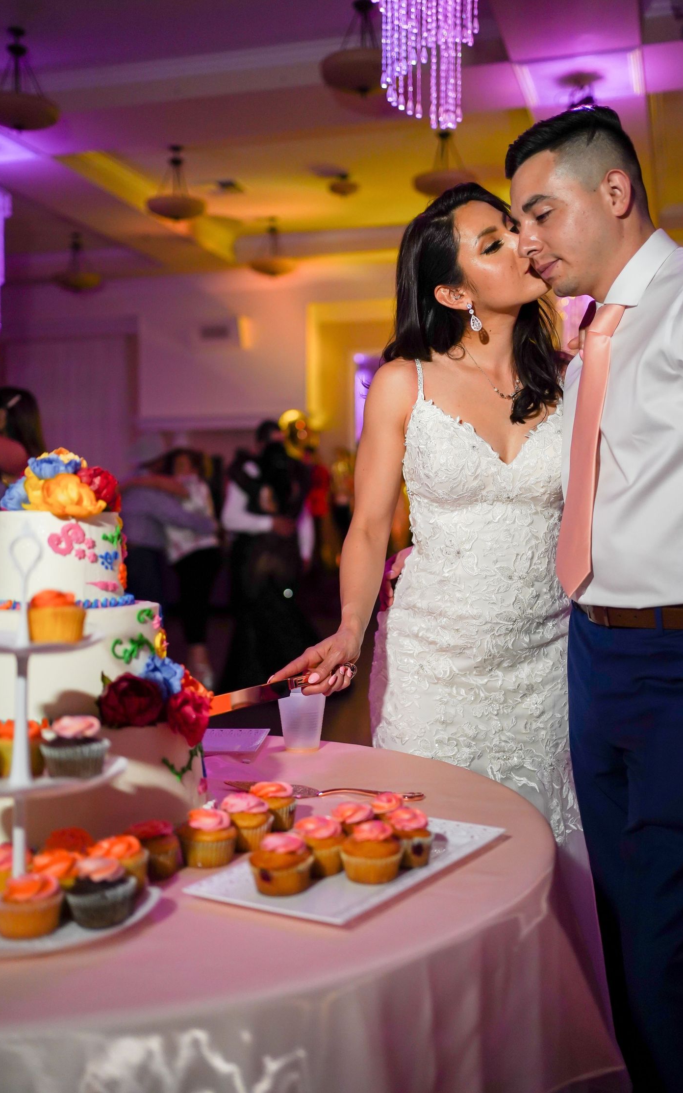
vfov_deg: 54.0
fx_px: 1072
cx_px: 355
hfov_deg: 35.3
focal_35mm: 36
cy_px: 543
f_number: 1.8
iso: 1250
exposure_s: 1/200
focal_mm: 35
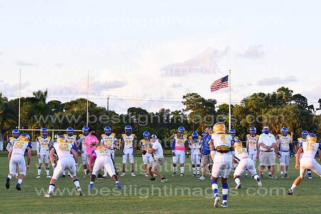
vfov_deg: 13.0
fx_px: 936
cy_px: 107
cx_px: 160
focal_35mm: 105
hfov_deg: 19.5
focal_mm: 70
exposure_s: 1/1000
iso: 640
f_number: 4
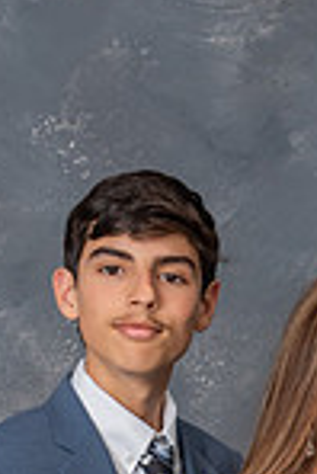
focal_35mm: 245
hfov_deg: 5.6
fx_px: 3228
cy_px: 696
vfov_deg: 8.2
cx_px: 384
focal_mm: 50
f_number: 5.6
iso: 200
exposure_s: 1/160
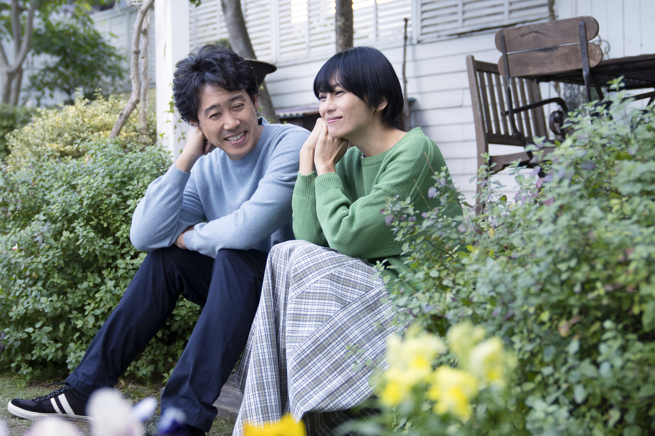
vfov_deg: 26.5
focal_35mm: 51
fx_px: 928
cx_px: 328
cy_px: 218
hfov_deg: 38.9
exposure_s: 1/160
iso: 320
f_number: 2.8
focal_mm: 34
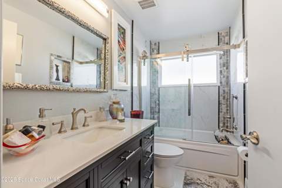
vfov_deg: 72.1
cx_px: 141
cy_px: 94
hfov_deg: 95.0
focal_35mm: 16
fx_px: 129
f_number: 9
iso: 250
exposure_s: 1/500
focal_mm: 11
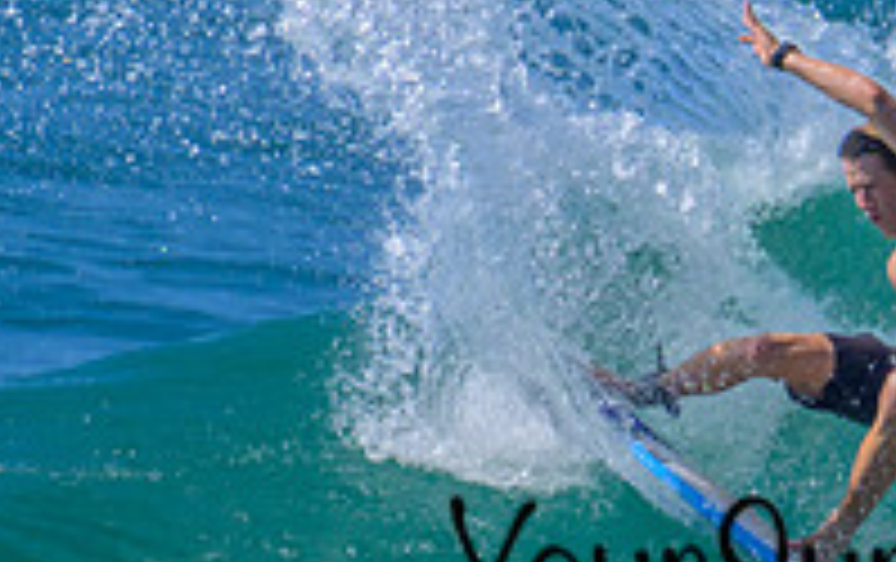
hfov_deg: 0.7
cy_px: 329
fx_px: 71306
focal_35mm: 2916
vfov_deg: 0.5
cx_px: 925
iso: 900
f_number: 11
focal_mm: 800
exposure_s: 1/2000
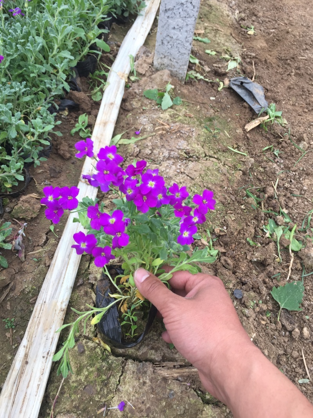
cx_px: 156
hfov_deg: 48.2
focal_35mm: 29
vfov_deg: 61.7
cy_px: 209
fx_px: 350
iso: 32
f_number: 2.2
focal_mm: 4.15
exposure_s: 1/125
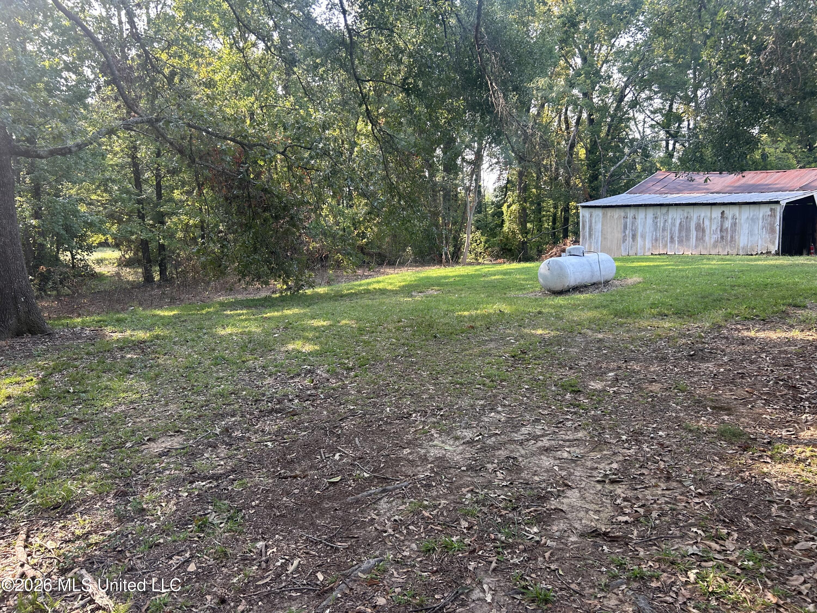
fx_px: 614
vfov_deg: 53.1
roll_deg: +0.3
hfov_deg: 67.3
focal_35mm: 26
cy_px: 306
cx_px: 408
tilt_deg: -9.1
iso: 40
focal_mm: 5.7
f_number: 1.5
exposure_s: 1/266
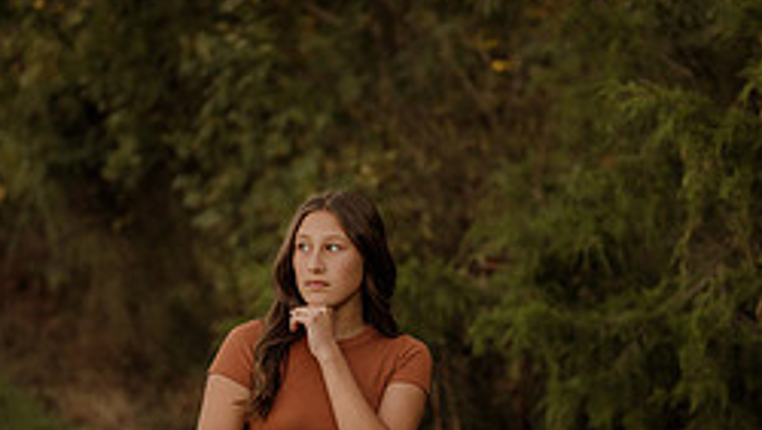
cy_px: 348
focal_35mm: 94
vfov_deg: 12.8
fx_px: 1901
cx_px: 440
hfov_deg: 22.7
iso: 250
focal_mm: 50
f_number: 2
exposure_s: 1/640
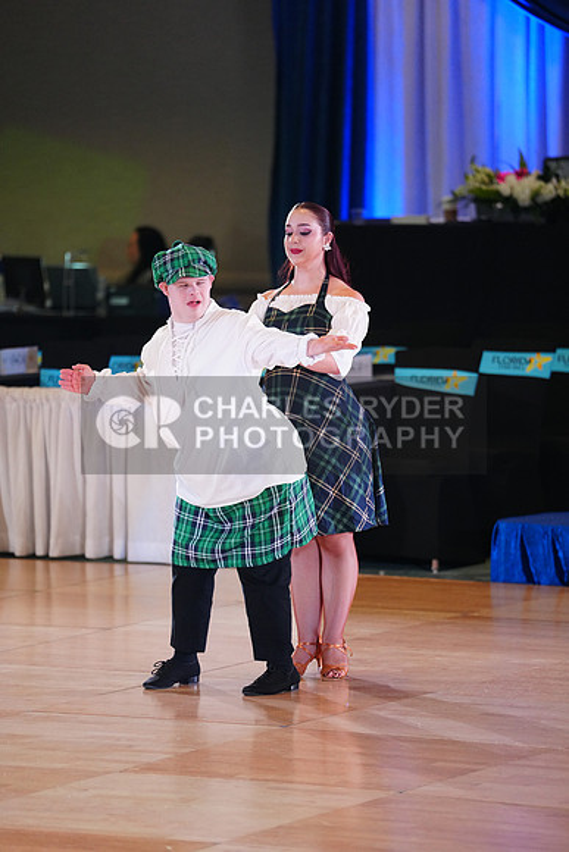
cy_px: 426
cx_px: 284
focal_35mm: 200
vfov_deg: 10.3
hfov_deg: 6.9
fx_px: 4738
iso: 2500
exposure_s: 1/500
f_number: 2.8
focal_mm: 200
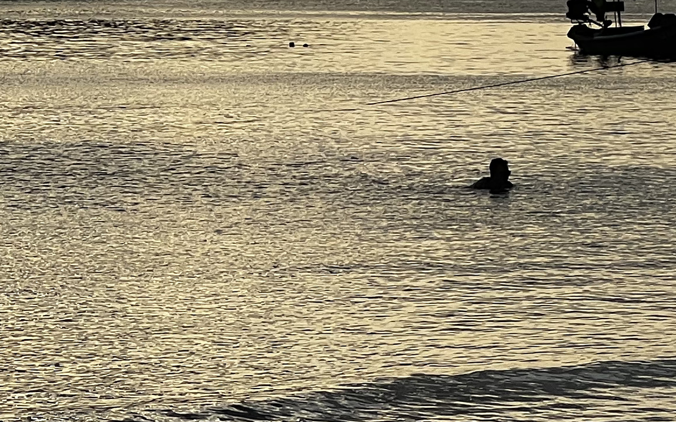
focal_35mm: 284
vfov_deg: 4.6
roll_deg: +0.5
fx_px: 5231
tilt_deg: +2.6
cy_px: -265
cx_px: 551
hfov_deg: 7.4
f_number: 2.8
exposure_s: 1/3774
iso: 25
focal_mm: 9
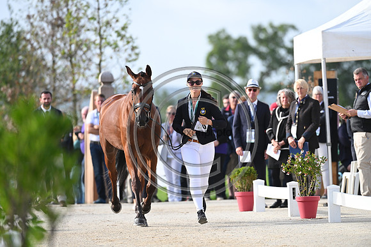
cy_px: 124
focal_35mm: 380
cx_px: 186
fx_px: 3917
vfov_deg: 3.6
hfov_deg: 5.4
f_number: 5
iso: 900
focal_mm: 380
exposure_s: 1/1600
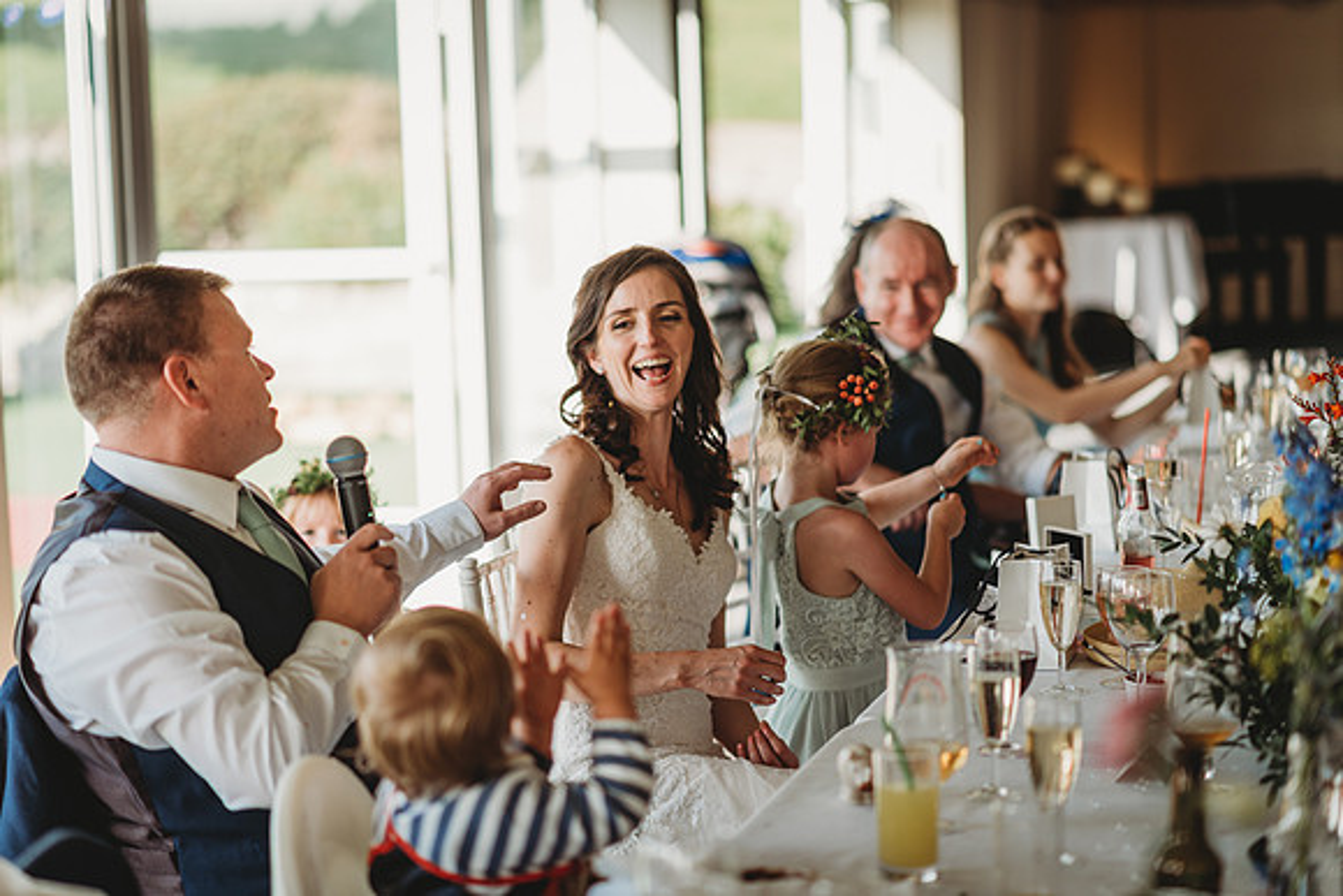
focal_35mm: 85
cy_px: 448
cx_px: 672
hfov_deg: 23.9
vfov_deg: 16.1
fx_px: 3172
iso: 100
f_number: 2
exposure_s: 1/640
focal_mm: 85
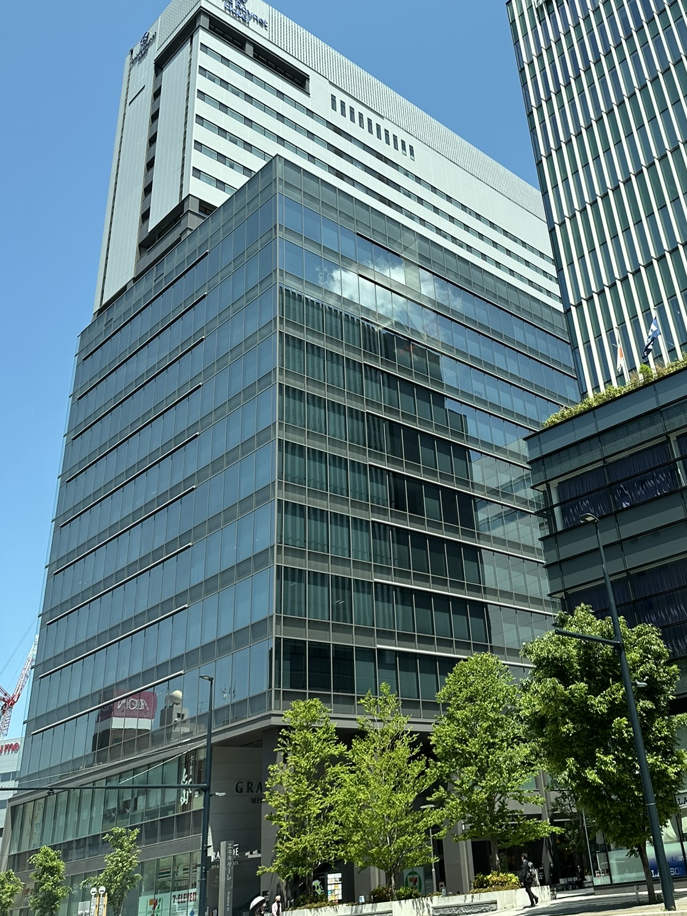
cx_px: 464
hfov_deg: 42.3
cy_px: 353
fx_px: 873
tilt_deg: +30.7
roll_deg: +5.6
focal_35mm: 33
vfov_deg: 54.8
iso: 80
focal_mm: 6.86
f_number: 1.78
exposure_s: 1/2028
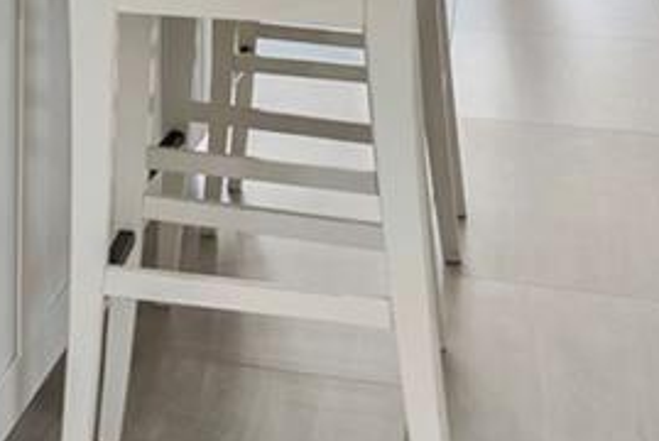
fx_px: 1851
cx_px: -309
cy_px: -358
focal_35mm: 101
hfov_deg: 18.1
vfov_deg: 12.4
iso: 100
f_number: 8
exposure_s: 1/1.67
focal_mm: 17
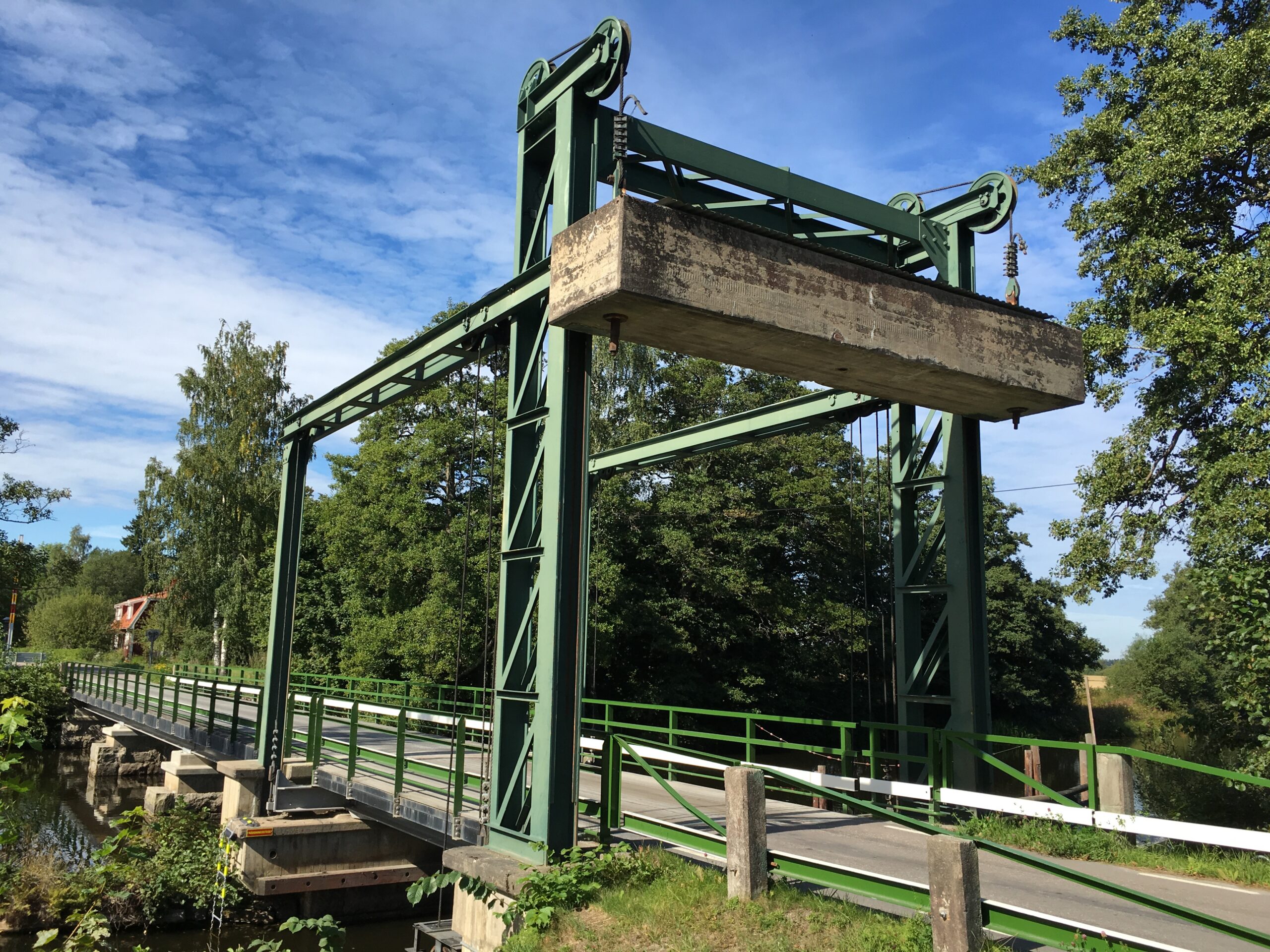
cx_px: 635
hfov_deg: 61.7
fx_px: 1064
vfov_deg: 48.2
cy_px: 476
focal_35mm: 29
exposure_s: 1/1131
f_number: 2.2
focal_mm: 4.15
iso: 25
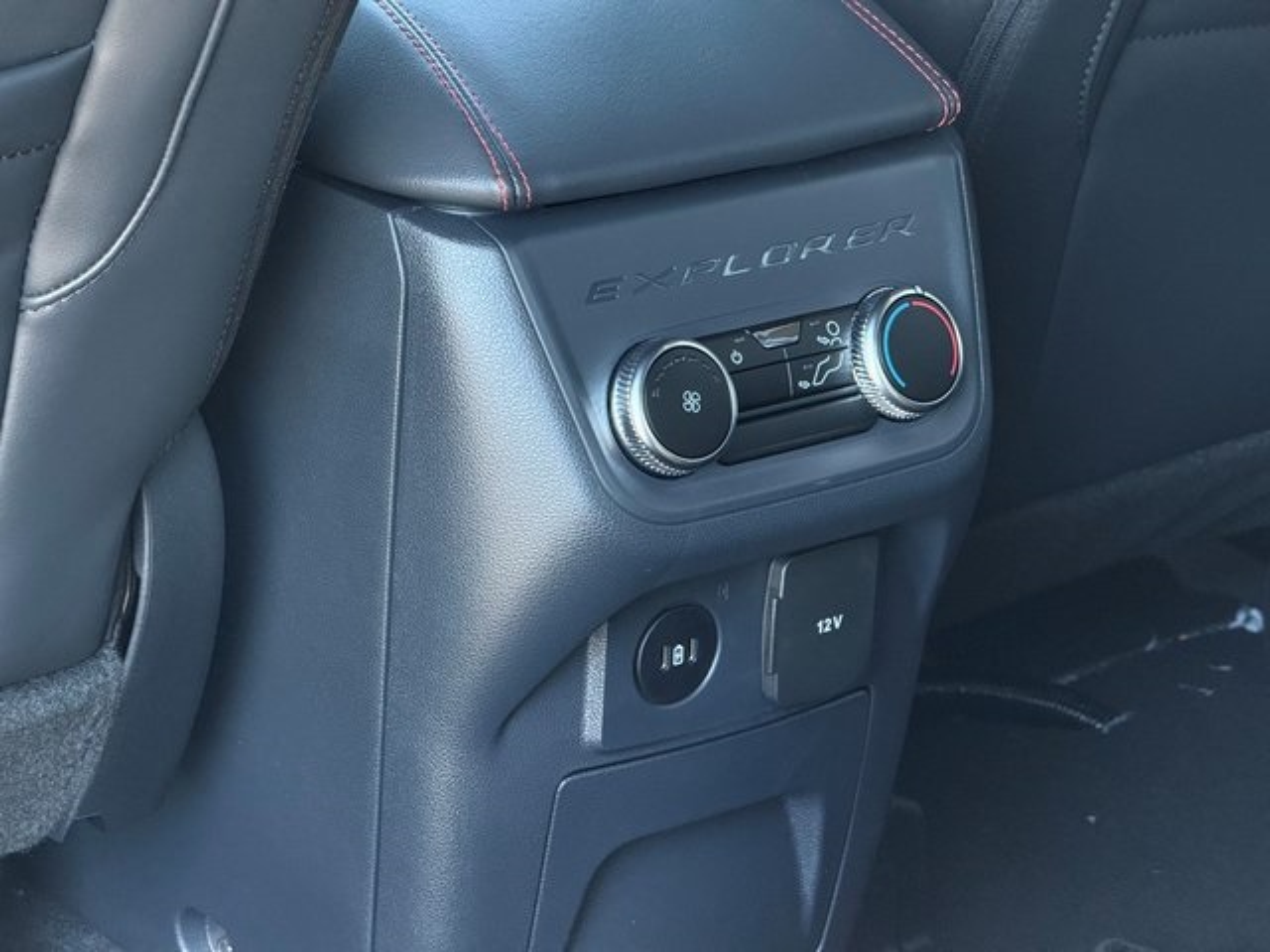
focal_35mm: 120
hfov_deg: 16.4
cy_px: 476
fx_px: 4403
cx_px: 635
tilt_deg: -21.7
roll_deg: -1.8
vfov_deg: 12.3
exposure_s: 1/99
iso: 500
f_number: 2.8
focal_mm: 15.66
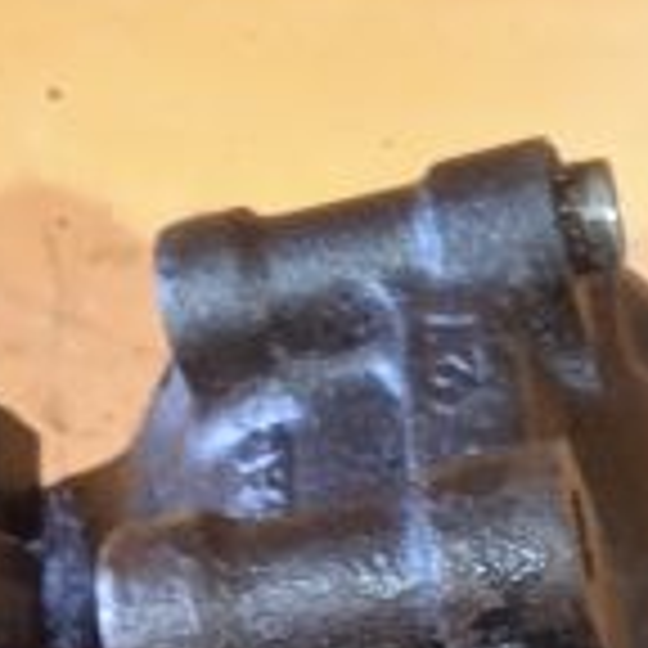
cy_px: 580
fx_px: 2181
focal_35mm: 103
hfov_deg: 16.9
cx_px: 333
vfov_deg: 16.7
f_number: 2.2
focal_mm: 3.43
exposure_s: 1/14.3
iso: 1174
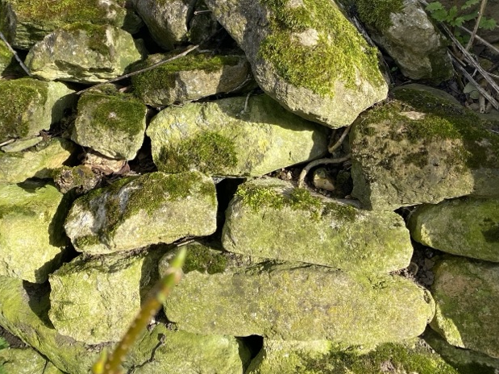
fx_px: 605
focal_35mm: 42
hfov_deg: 44.0
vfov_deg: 33.7
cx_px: 159
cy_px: 96
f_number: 1.8
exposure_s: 1/752
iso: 32
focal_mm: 4.25
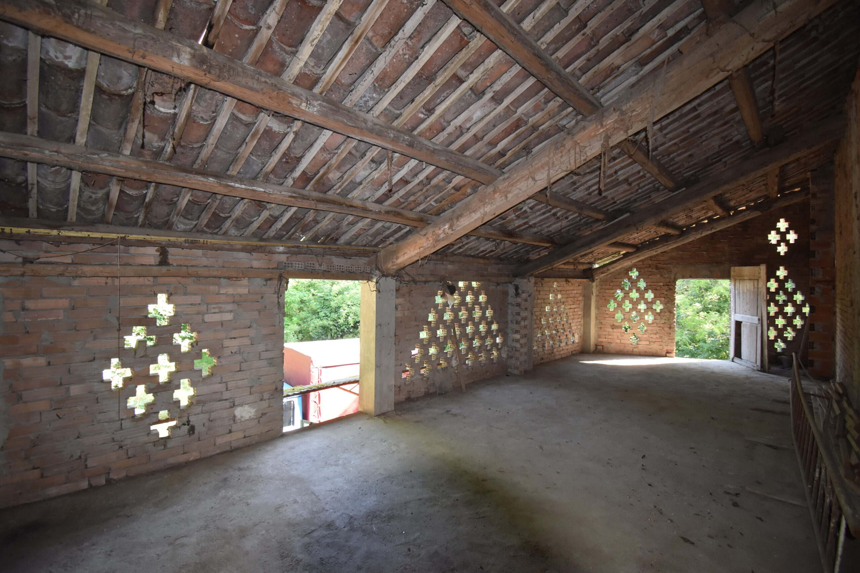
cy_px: 286
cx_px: 430
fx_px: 358
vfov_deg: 77.3
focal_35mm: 15
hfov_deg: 100.4
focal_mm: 10
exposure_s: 1/100
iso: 800
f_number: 5
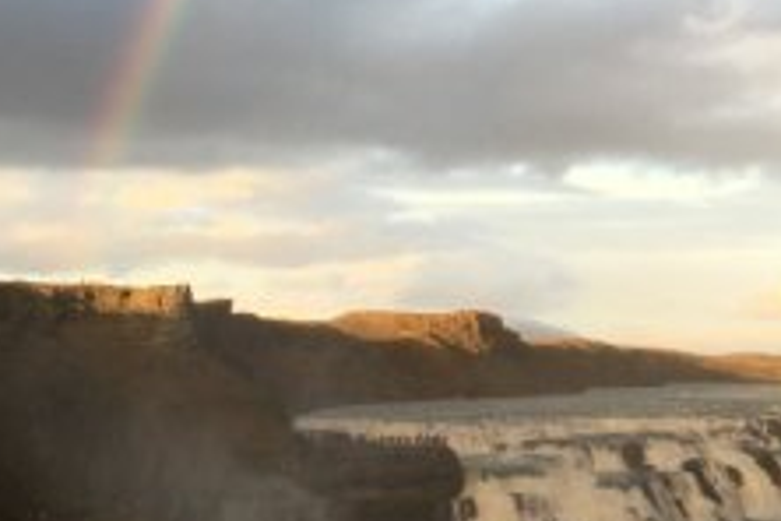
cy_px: 30
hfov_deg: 33.7
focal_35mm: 57
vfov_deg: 23.0
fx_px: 1236
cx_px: 654
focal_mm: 4.15
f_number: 2.2
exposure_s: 1/150
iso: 25
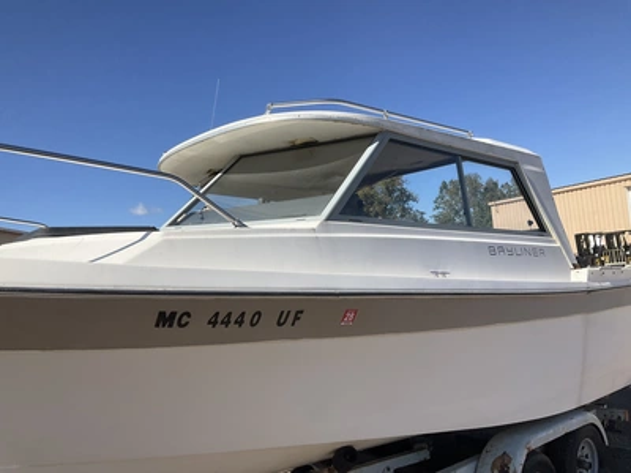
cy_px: 236
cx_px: 316
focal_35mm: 29
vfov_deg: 48.2
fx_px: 529
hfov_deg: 61.7
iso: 25
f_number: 1.8
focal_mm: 3
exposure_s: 1/2058
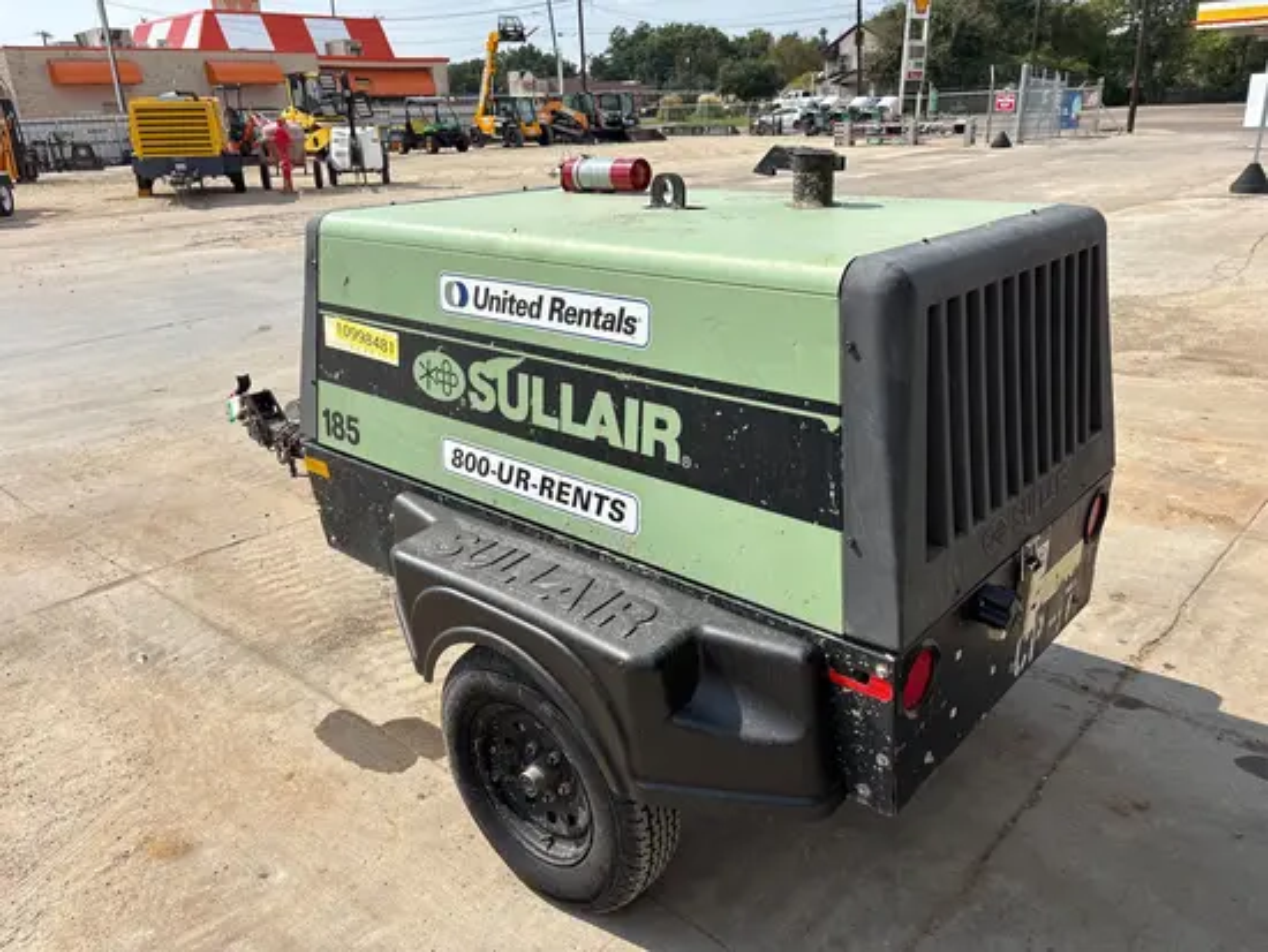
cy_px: 476
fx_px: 953
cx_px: 634
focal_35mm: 26
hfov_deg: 67.3
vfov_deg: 53.1
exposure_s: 1/3937
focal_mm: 5.96
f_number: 1.6
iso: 50
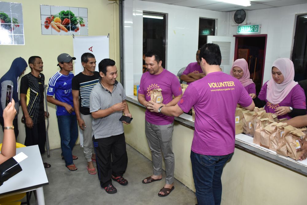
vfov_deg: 47.9
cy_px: 102
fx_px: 230
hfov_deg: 67.4
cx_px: 154
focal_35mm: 27
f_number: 5.6
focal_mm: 18
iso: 1250
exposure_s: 1/80
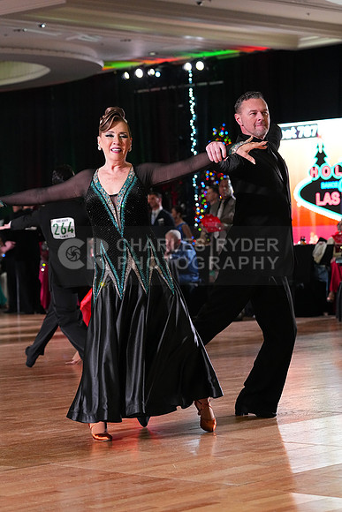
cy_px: 256
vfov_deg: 20.6
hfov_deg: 13.8
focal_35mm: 99
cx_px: 171
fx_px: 1410
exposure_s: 1/400
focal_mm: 99
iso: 6400
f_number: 5
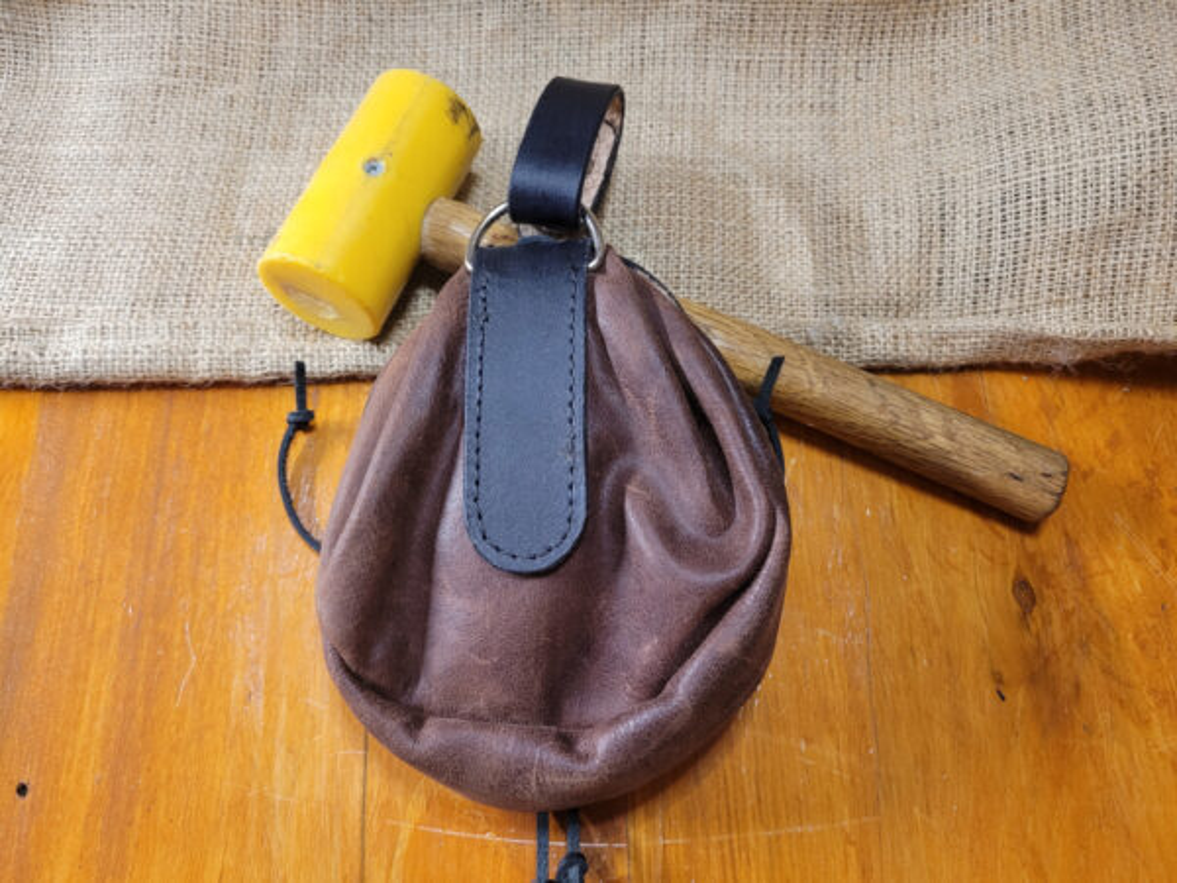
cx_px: 588
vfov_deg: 53.1
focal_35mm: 26
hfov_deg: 67.3
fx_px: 884
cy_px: 442
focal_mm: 5.4
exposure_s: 1/40
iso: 400
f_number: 1.8
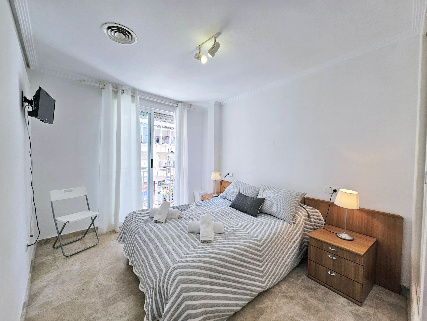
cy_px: 160
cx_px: 214
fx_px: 160
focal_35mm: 13
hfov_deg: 106.2
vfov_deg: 89.9
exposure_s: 1/125
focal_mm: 2.2
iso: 50
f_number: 2.2
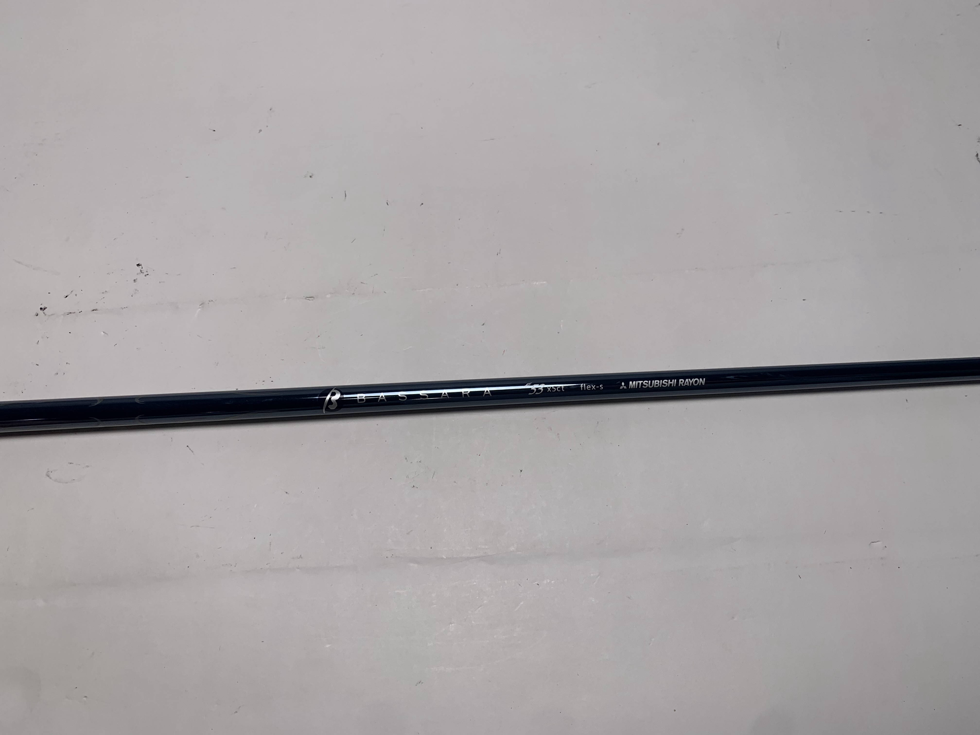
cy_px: 368
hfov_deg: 67.3
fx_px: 736
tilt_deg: -69.9
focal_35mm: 26
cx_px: 490
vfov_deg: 53.1
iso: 25
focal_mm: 4.25
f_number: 1.8
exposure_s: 1/822
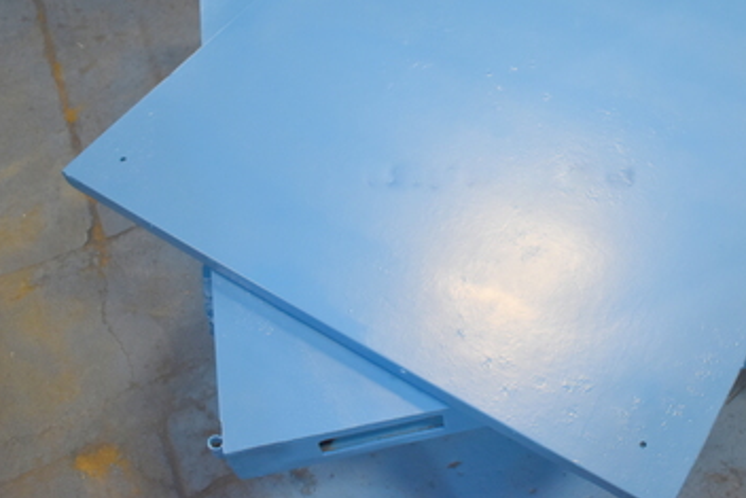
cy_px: 166
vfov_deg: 29.9
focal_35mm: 45
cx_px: 509
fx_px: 927
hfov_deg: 43.1
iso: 900
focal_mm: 21
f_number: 3.8
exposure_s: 1/125
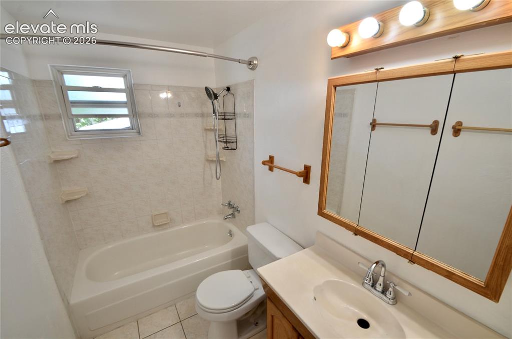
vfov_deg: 77.0
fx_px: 213
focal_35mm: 15
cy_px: 170
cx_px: 256
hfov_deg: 100.5
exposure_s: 1/50
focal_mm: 10
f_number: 8
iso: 320
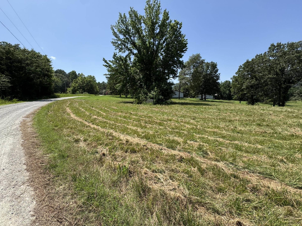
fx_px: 131
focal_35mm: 15
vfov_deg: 81.7
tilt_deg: -2.2
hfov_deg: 98.1
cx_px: 143
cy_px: 110
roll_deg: +1.1
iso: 40
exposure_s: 1/1256
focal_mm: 2.22
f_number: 2.2
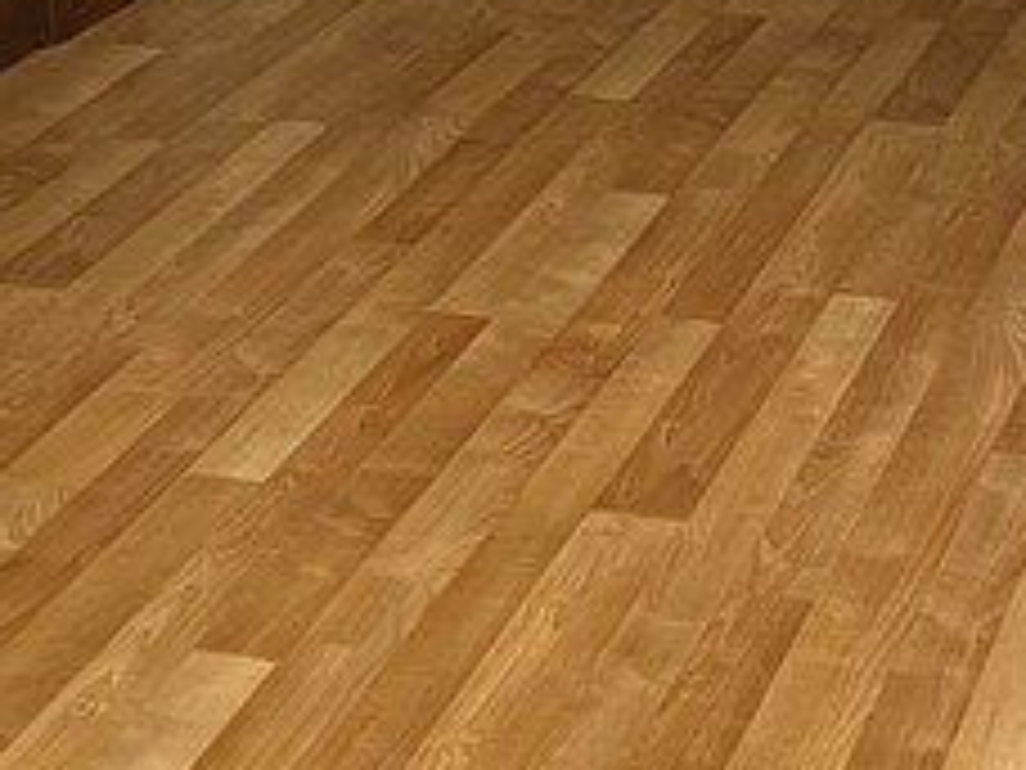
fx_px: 3468
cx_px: 716
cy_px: -428
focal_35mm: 117
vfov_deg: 12.0
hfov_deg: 16.8
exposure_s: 1/60
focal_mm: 5.7
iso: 125
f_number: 1.5
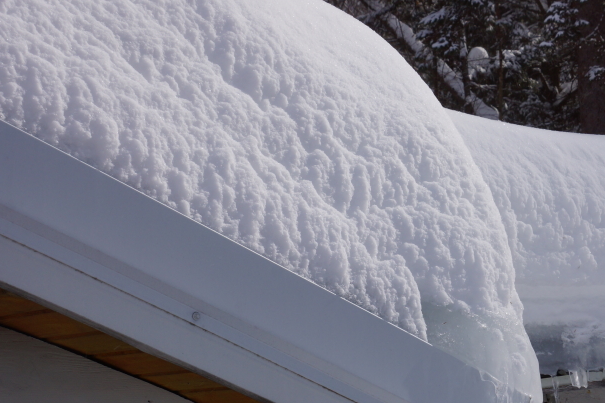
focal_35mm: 87
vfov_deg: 15.7
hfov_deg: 23.1
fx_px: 1459
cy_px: 196
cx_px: 482
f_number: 13
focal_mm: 35
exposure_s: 1/125
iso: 100
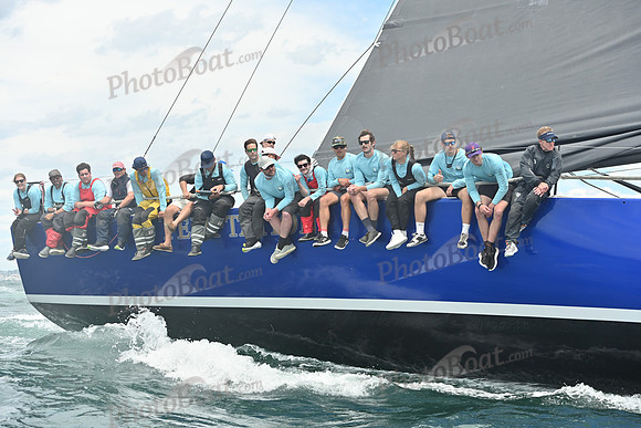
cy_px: 214
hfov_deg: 28.8
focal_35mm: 70
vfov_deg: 19.5
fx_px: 1247
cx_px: 320
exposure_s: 1/1250
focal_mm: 70
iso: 250
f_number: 5.6
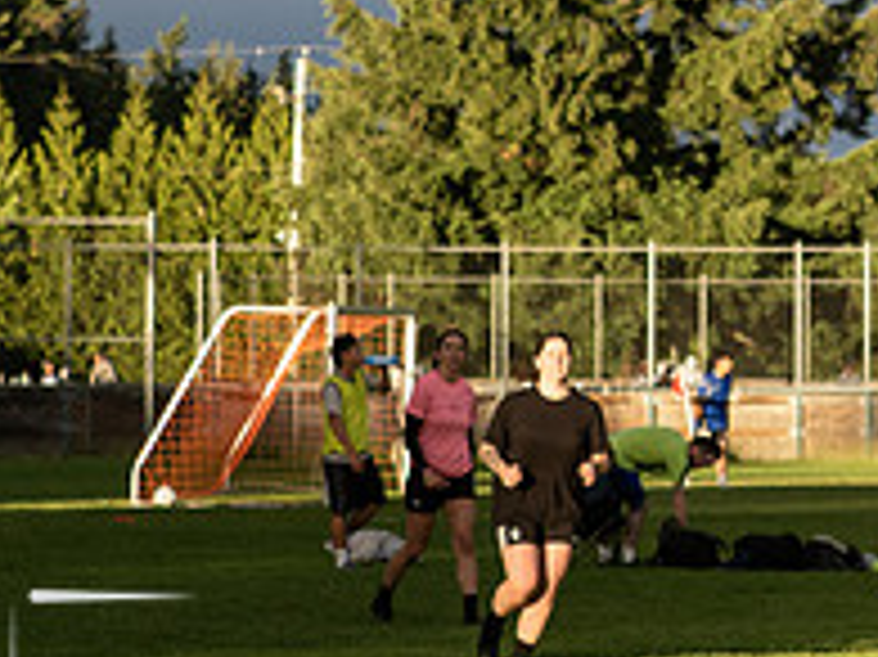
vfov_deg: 6.0
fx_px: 6312
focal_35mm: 249
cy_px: 101
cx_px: 1085
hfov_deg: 7.9
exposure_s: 1/1000
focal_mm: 40
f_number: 2.8
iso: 320
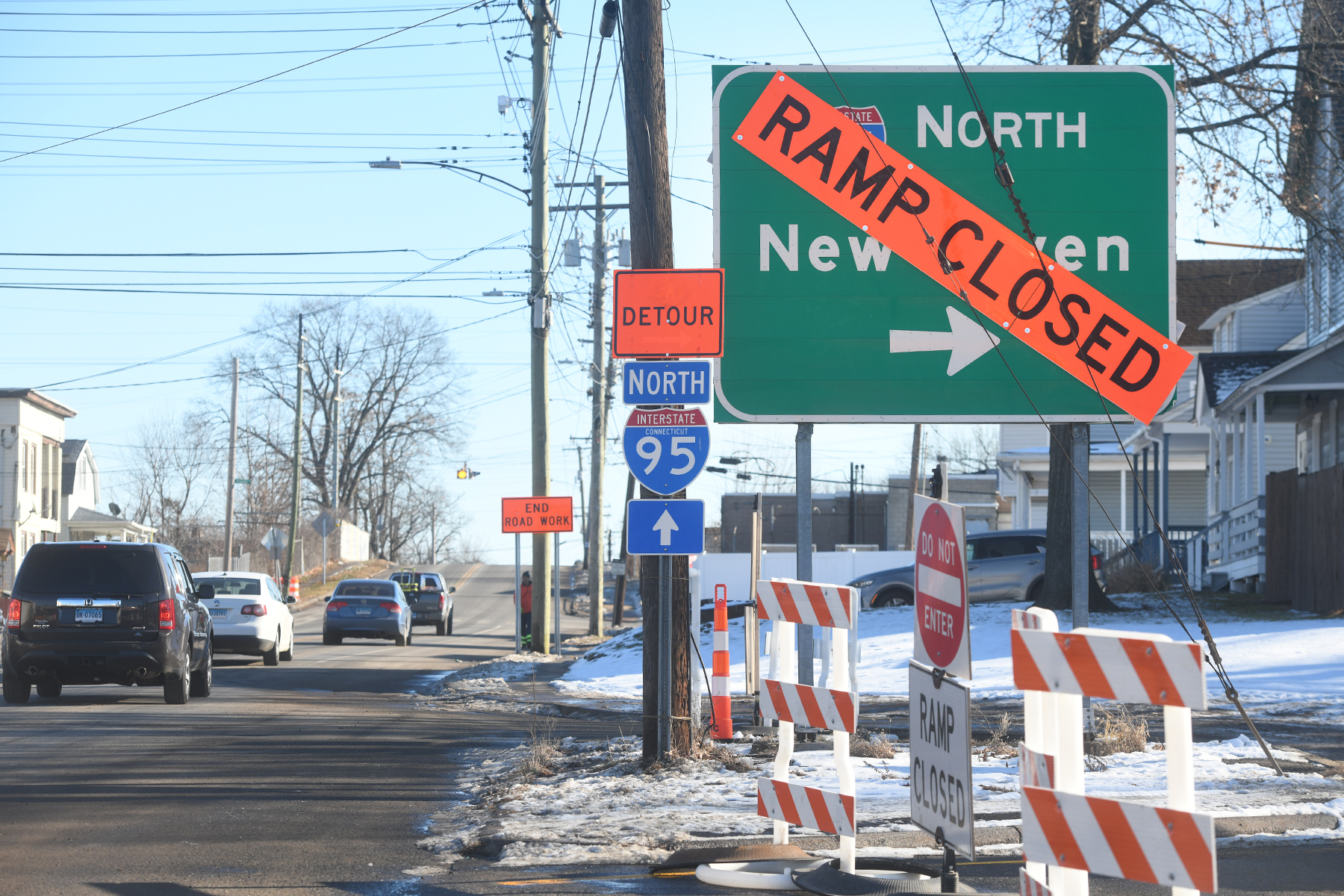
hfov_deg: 20.0
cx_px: 672
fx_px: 3808
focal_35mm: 102
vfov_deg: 13.4
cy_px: 448
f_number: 5.6
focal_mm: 102
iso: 200
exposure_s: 1/500
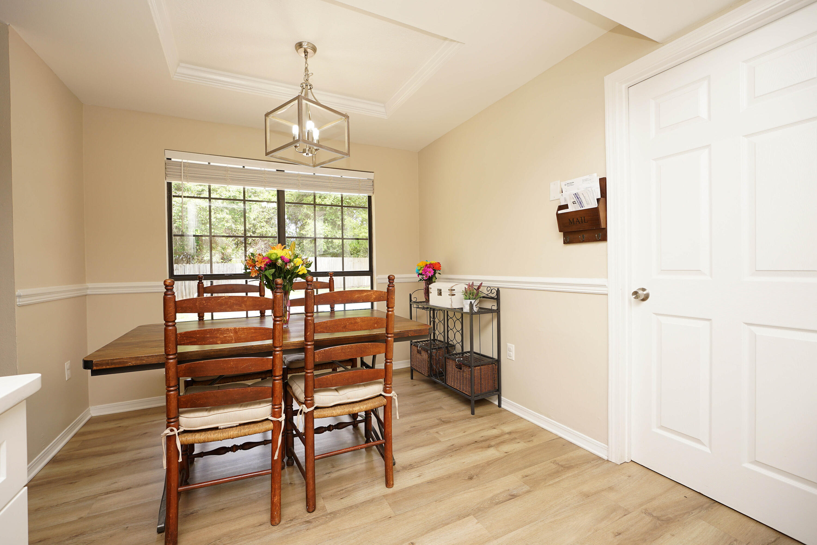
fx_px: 340
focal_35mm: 15
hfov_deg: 100.4
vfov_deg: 77.3
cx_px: 408
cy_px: 272
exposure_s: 1/60
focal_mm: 10
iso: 125
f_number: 4
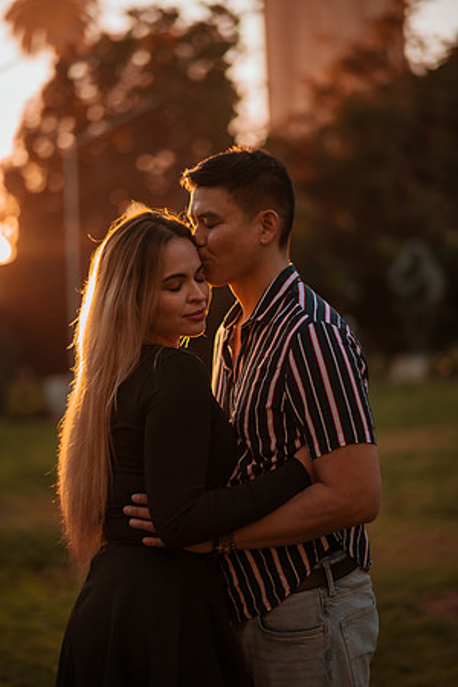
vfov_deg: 34.5
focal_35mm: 58
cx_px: 229
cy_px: 344
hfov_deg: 23.4
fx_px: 1107
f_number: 1.4
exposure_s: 1/800
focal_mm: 58
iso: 100
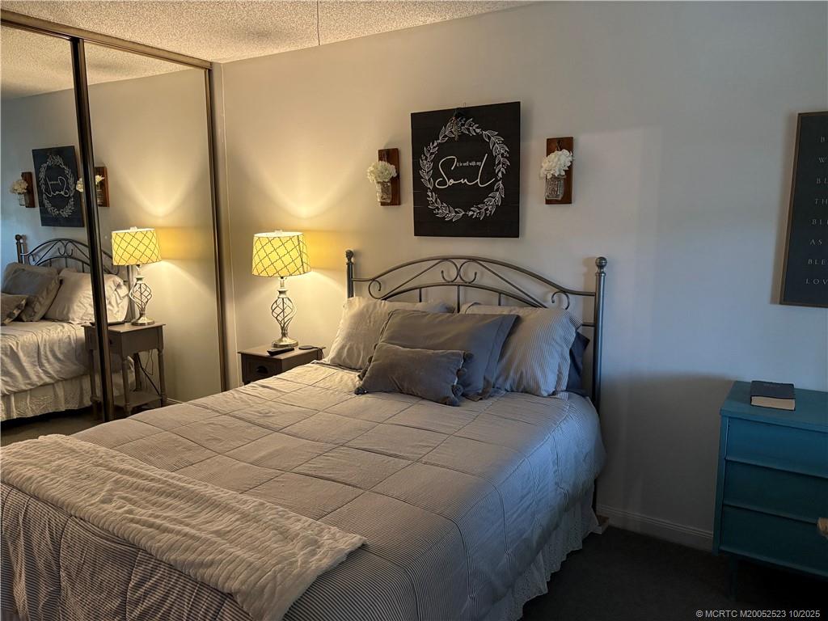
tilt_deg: -8.2
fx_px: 622
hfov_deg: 67.3
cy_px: 310
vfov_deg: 53.1
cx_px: 414
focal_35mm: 26
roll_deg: +0.8
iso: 320
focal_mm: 5.96
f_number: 1.6
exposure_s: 1/60
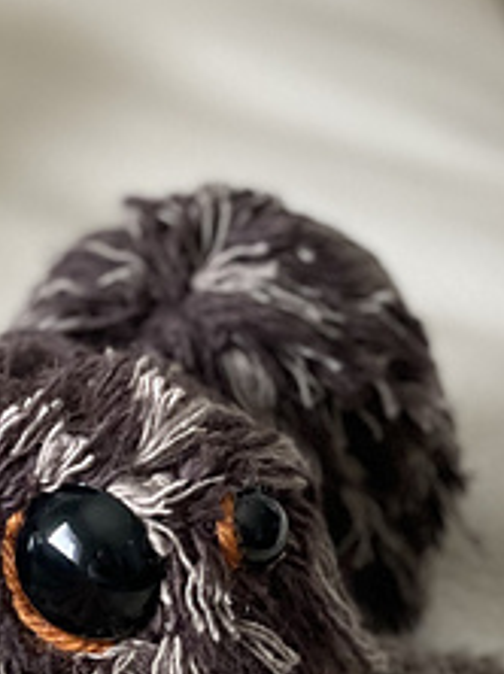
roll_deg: +3.9
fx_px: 2918
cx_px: 67
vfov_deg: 13.2
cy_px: 419
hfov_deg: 9.8
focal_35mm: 150
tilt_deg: -30.2
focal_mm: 6
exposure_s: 1/122
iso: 250
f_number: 2
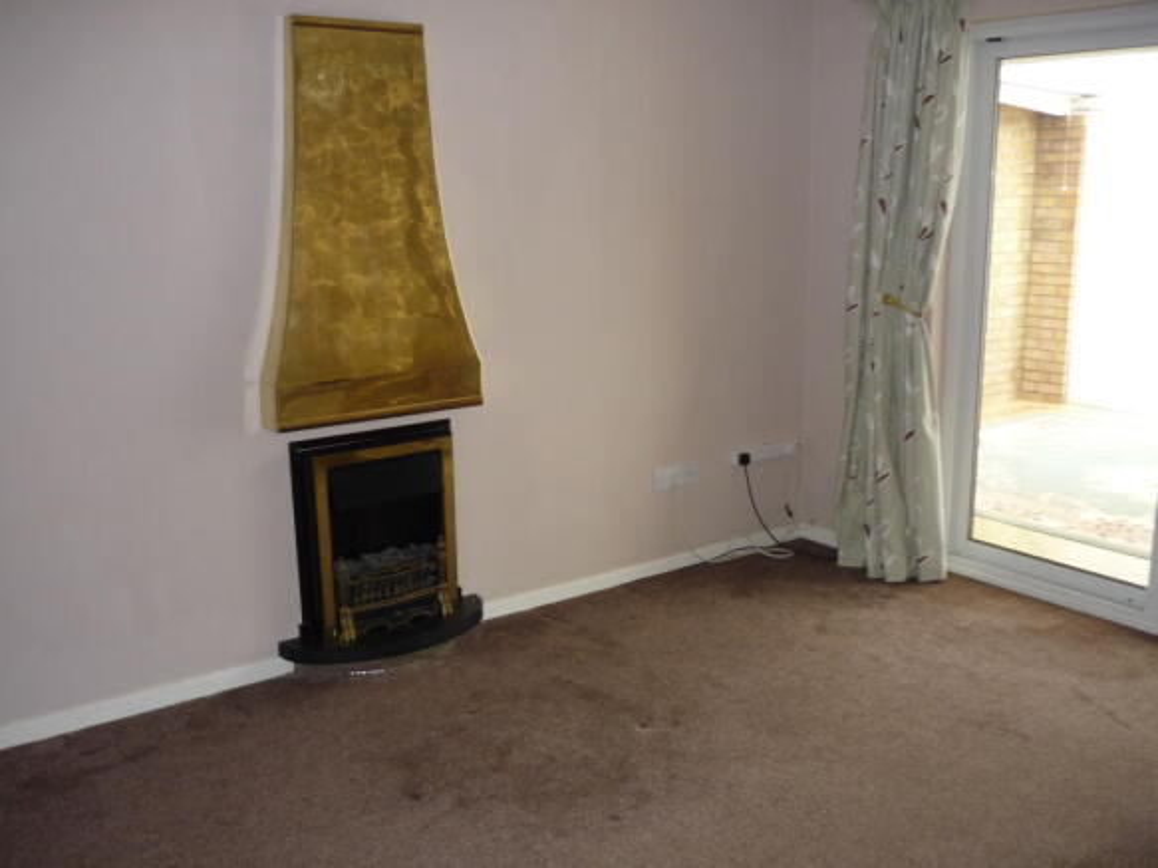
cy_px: 434
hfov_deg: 55.4
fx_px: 1104
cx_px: 579
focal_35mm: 33
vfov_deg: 42.9
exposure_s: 1/30
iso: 200
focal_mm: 5.5
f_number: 2.8
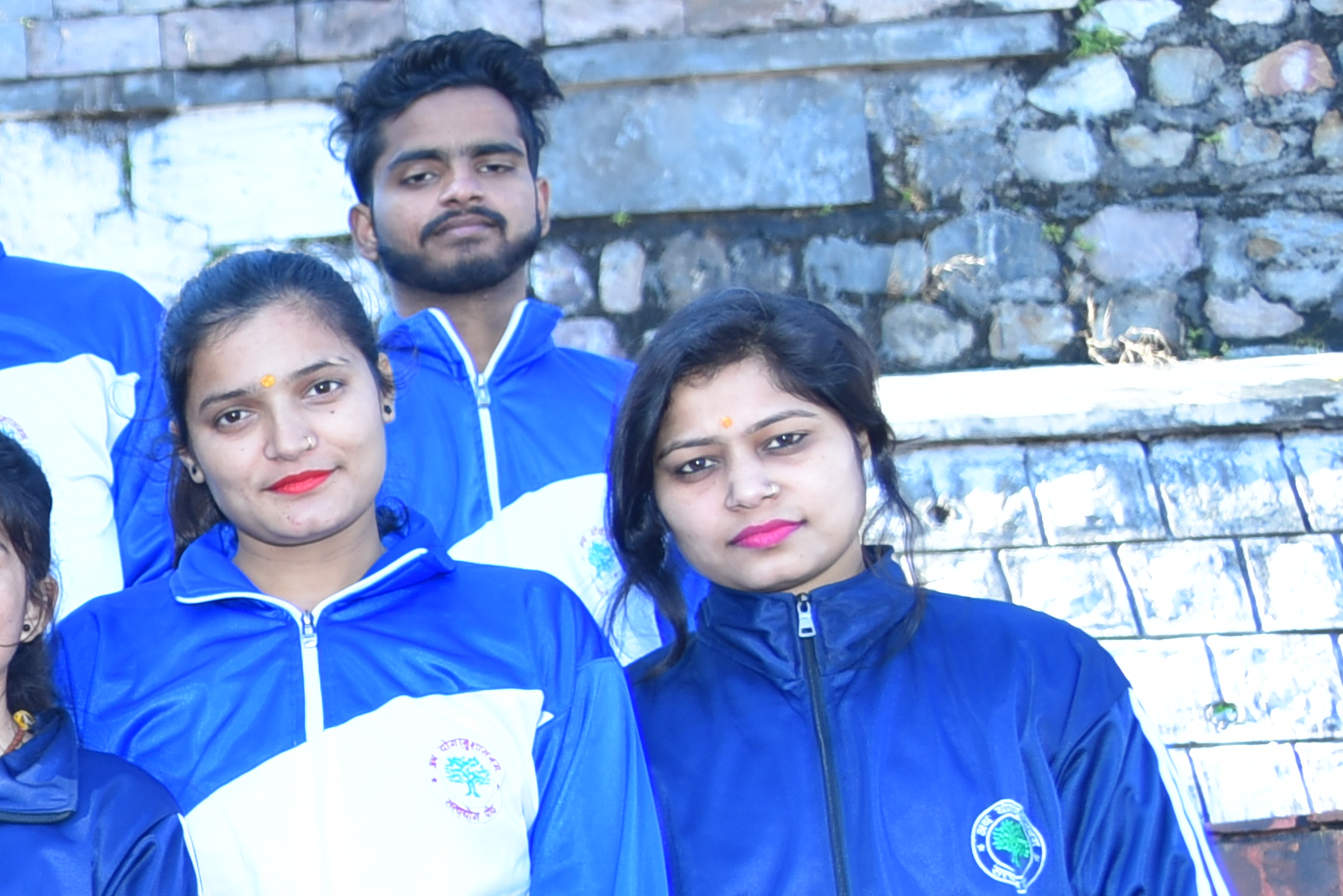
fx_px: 3956
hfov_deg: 16.0
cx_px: -1162
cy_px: 1083
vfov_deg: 12.6
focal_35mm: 106
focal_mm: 28
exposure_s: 1/125
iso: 160
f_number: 4
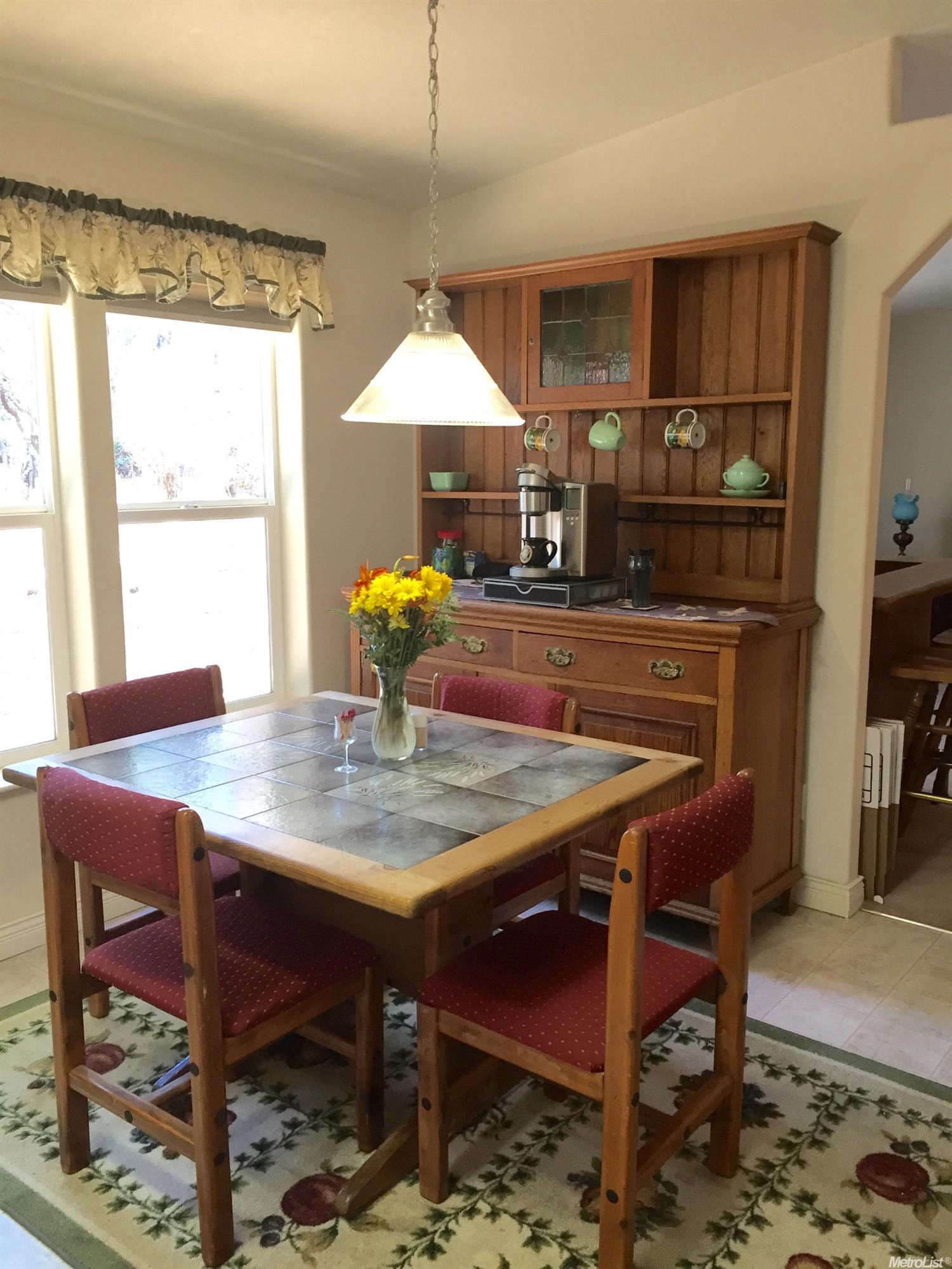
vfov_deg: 61.7
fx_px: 1063
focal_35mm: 29
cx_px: 476
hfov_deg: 48.2
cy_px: 634
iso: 80
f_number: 2.2
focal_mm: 4.15
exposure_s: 1/30
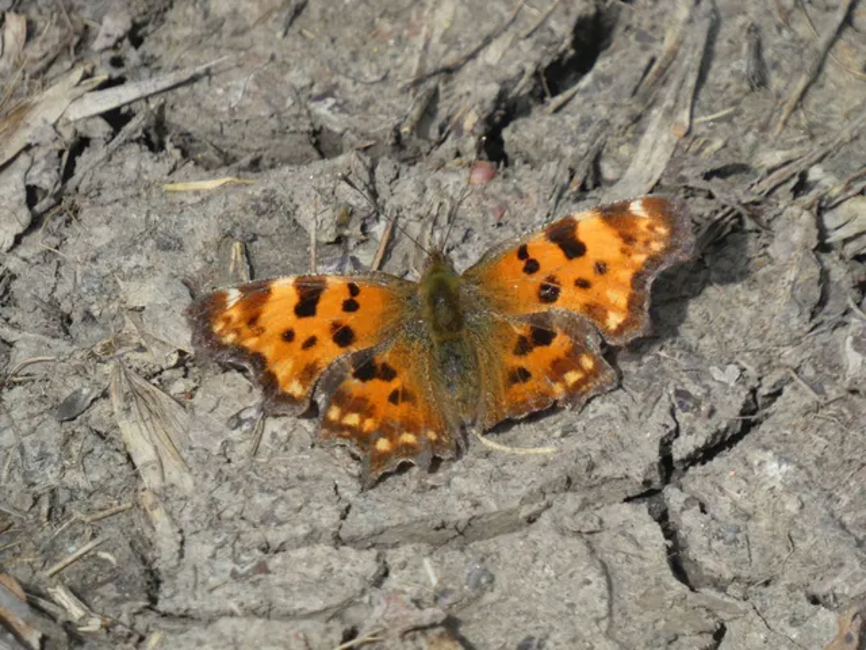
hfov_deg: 2.2
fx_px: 22140
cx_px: 433
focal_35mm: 885
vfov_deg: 1.7
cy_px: 325
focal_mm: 158.6
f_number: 5.6
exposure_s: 1/160
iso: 80
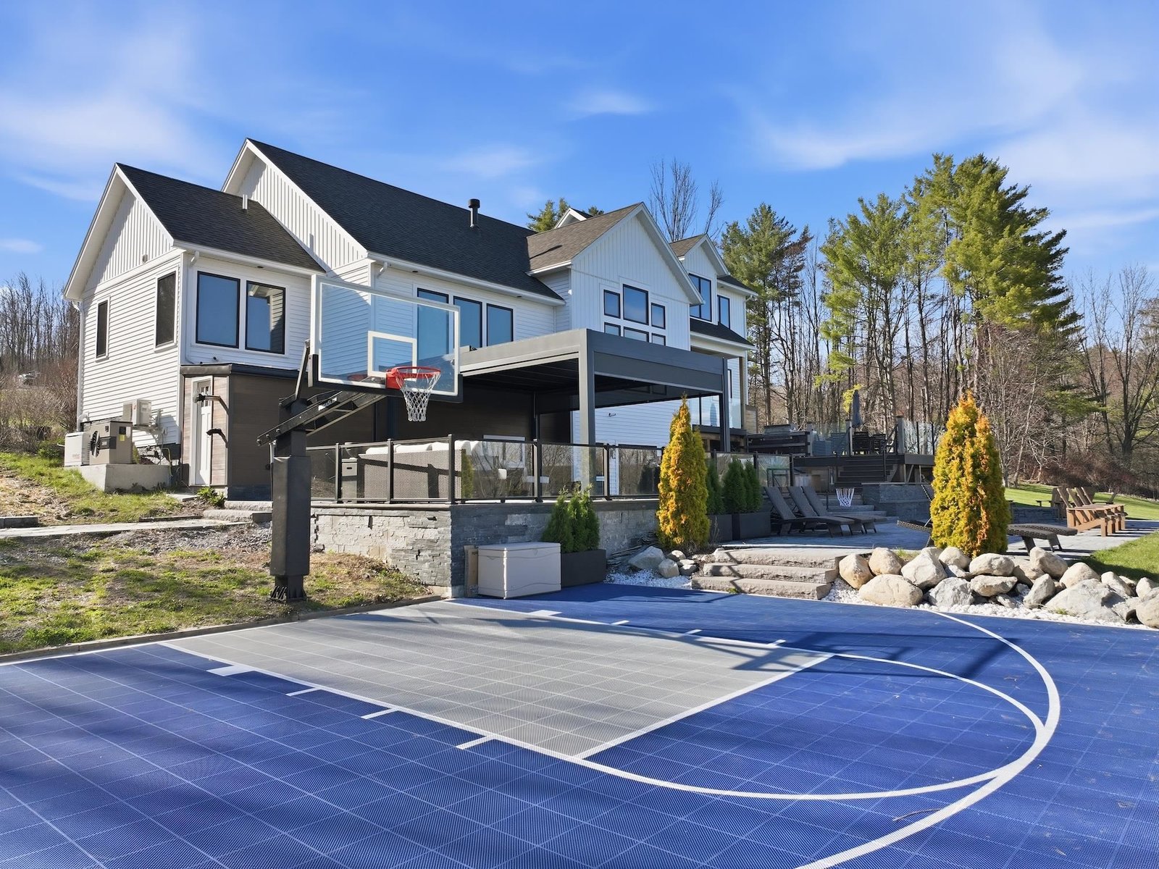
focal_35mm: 24
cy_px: 434
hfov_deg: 71.6
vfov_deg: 56.8
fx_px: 804
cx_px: 580
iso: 120
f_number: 2.8
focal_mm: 12.3
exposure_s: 1/2000
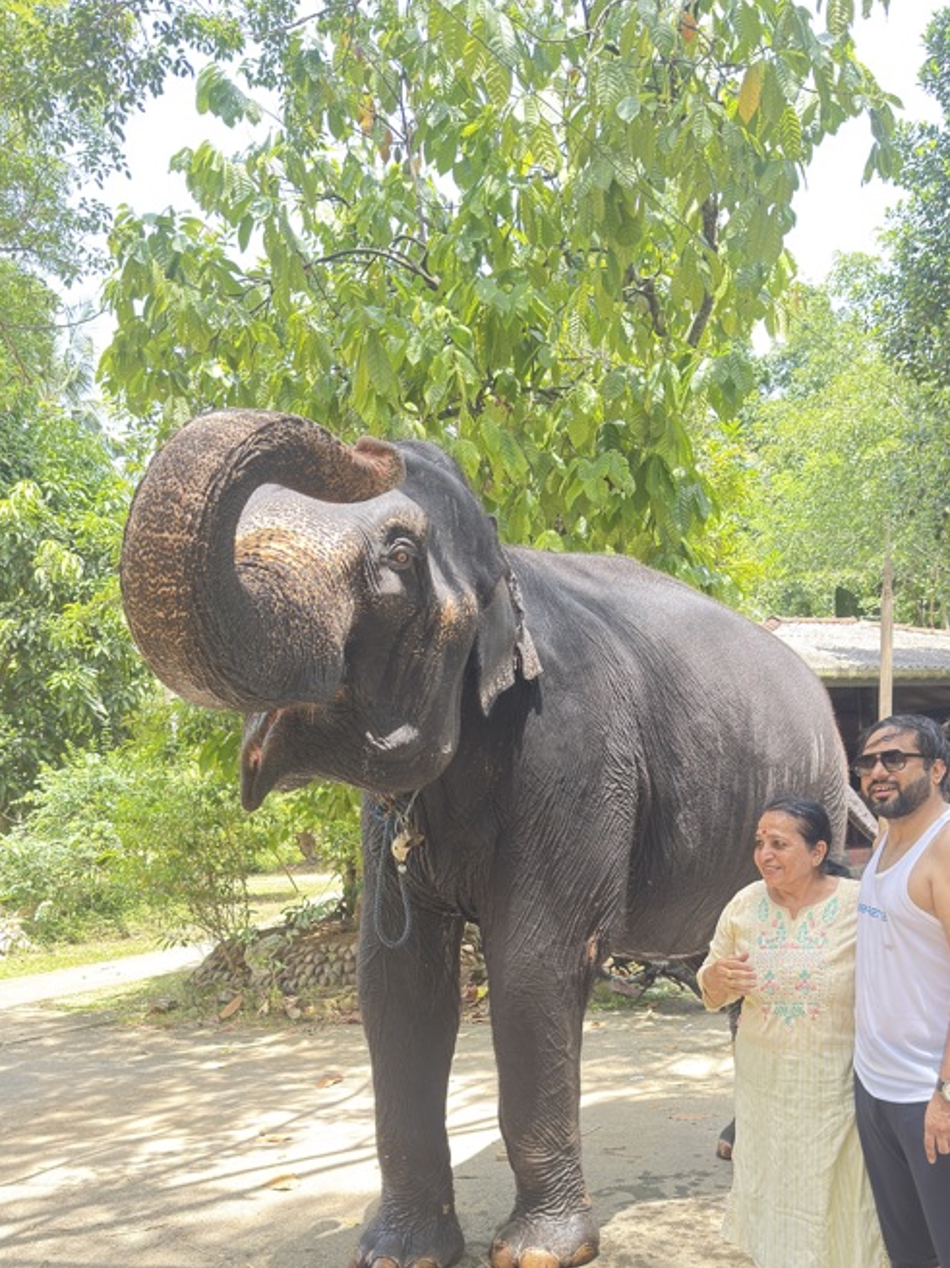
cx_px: 585
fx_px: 1208
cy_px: 805
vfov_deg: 54.6
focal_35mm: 33
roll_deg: +2.9
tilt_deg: +1.3
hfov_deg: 42.7
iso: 200
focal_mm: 6.76
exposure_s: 1/228
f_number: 1.78
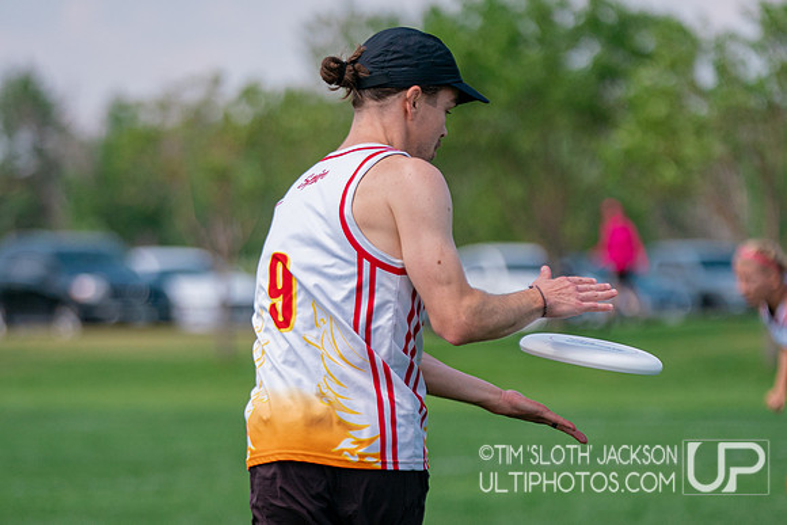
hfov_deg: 8.0
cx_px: 383
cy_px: 434
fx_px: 5607
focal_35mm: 256
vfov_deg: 5.4
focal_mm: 155
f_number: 2.8
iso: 500
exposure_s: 1/6400
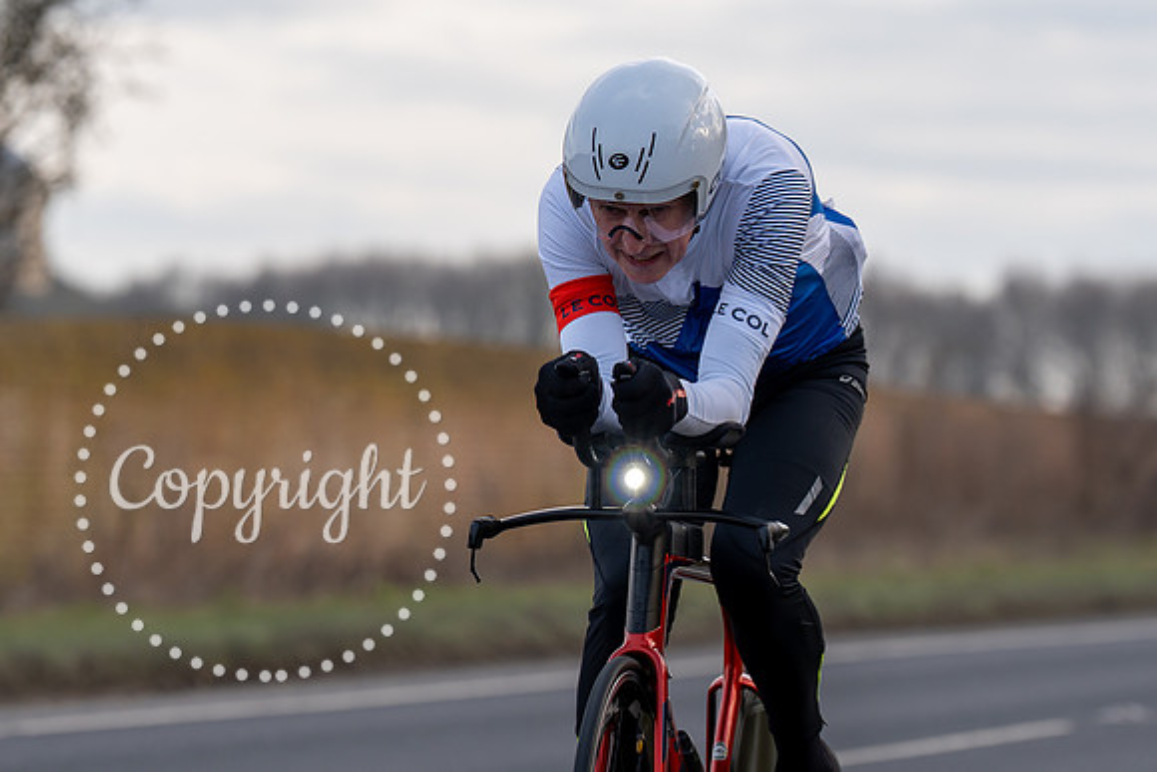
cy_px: 302
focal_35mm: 259
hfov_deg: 8.0
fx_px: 8320
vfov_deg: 5.3
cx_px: 533
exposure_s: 1/800
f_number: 3.5
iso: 125
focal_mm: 136
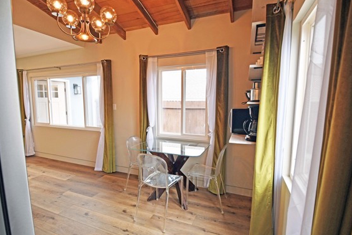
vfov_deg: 70.5
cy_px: 121
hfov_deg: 93.3
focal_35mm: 17
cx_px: 176
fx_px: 166
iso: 100
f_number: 4.5
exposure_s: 1/80
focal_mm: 10
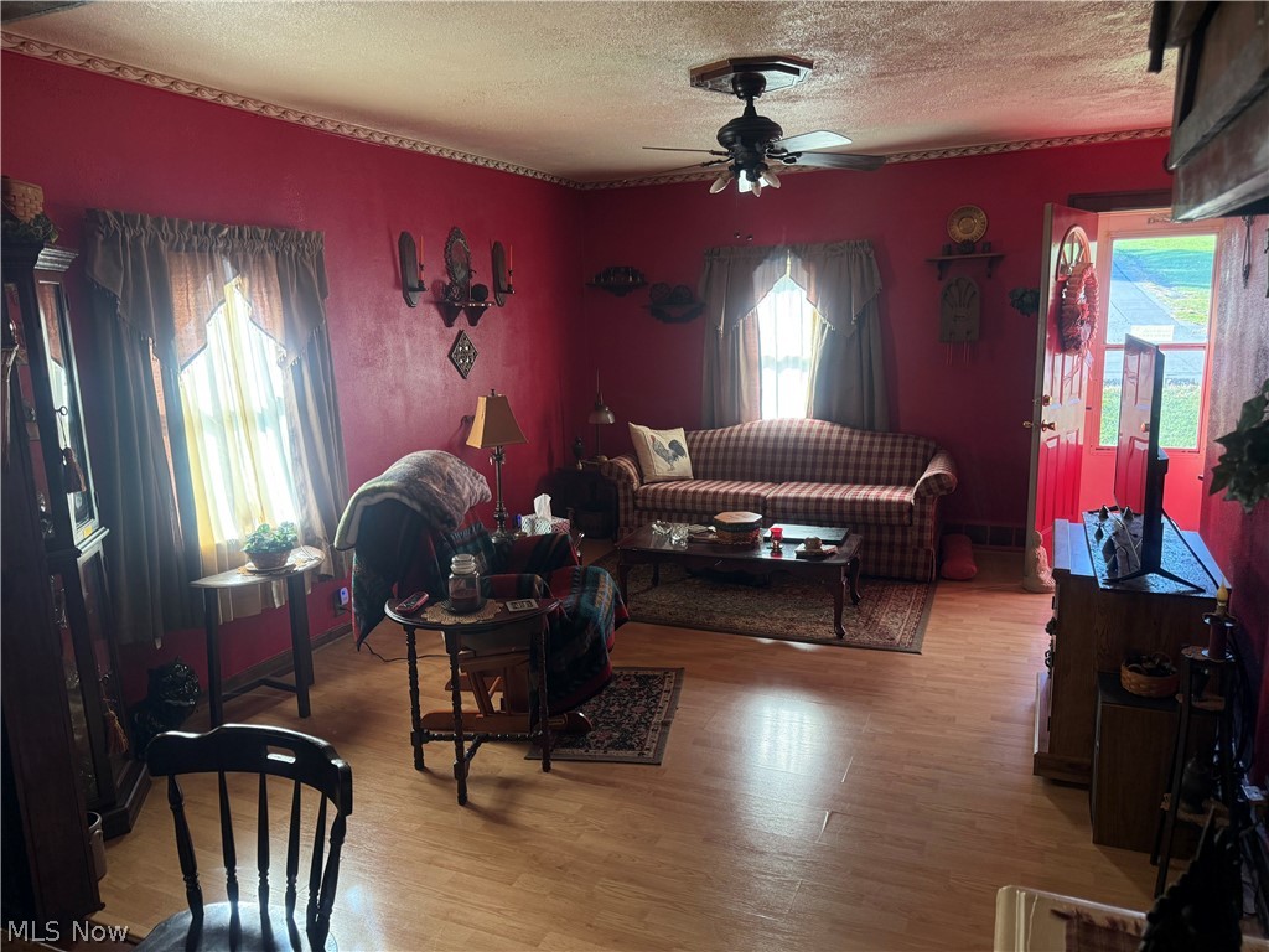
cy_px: 476
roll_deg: +1.7
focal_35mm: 24
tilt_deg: -9.5
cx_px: 634
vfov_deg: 56.8
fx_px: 880
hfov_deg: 71.6
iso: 200
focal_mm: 6.76
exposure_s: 1/117
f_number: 1.78
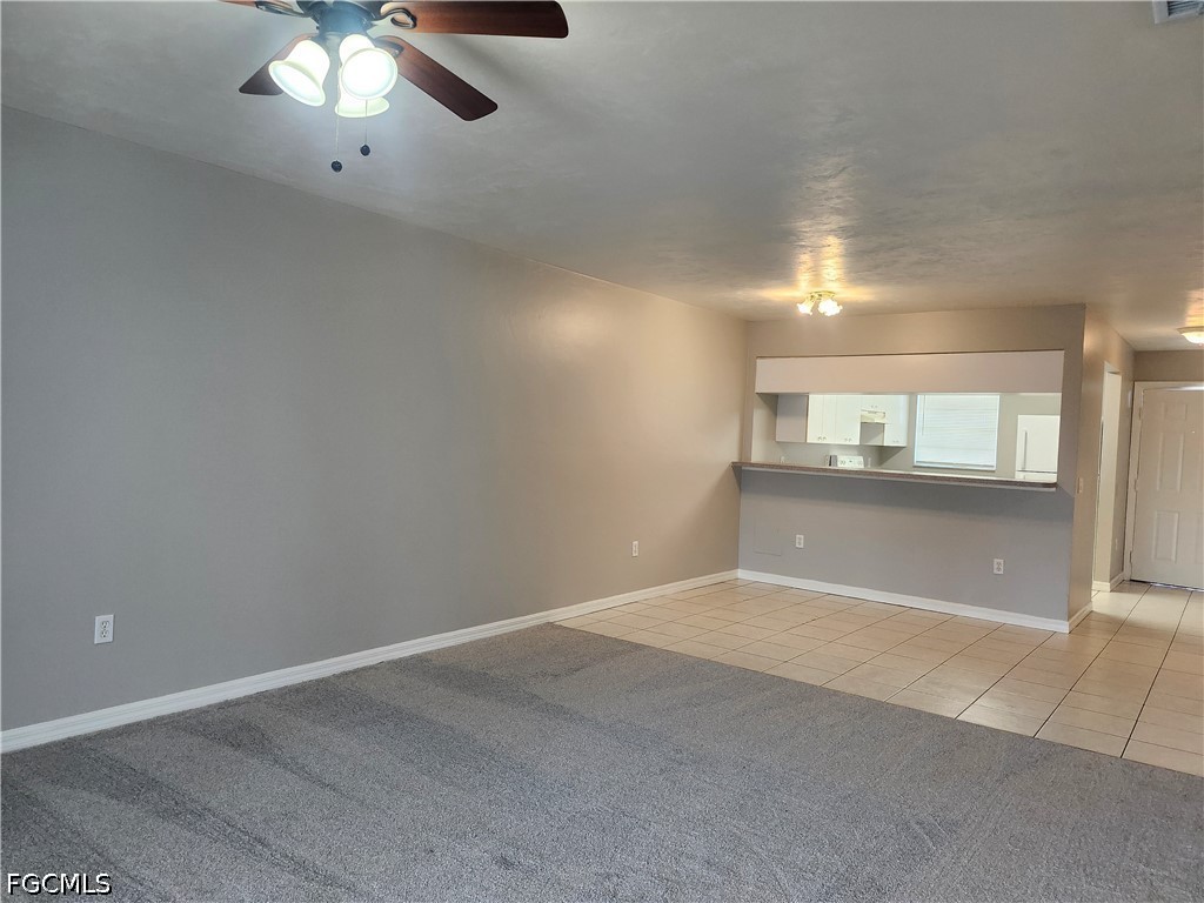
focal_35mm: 23
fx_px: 800
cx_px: 602
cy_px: 452
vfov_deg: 58.9
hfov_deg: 73.9
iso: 320
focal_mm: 5.54
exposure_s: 1/120
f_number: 1.8
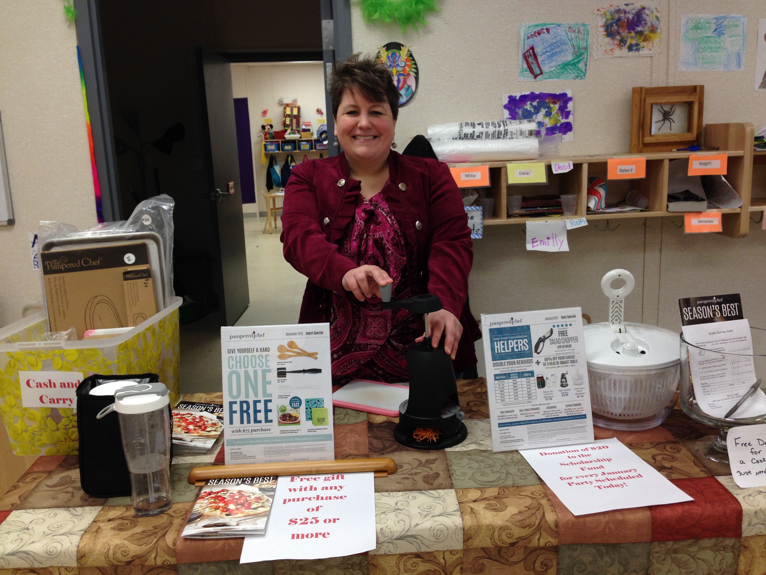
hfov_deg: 55.4
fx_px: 730
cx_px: 383
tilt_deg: -13.2
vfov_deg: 42.9
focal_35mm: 33
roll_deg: +2.0
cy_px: 288
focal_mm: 4.12
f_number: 2.4
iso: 64
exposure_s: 1/60
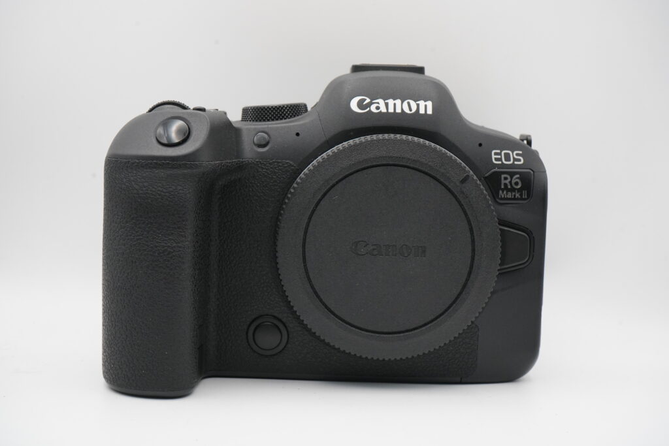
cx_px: 334
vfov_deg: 25.1
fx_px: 1004
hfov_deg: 36.9
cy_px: 223
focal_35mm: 54
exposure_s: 1/125
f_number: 11
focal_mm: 54
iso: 3200
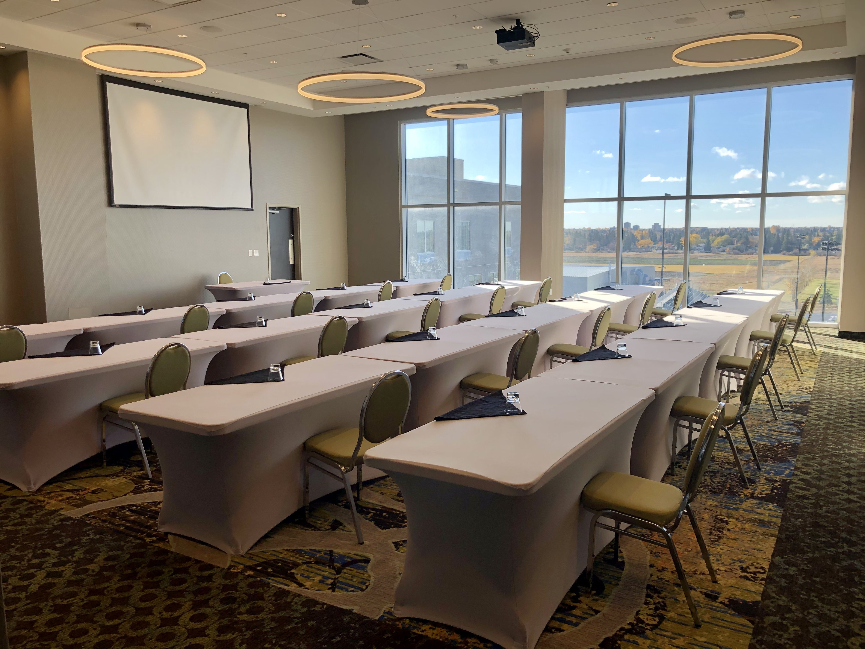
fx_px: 700
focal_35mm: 28
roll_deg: +0.8
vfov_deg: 49.7
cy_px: 324
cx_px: 432
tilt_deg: -7.8
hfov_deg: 63.4
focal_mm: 3.99
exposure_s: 1/302
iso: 25
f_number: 1.8
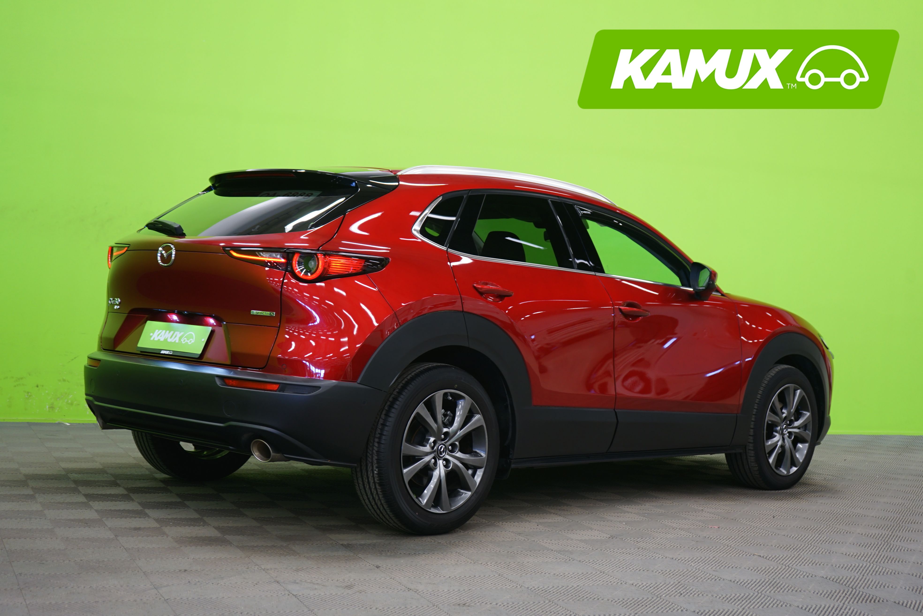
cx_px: 462
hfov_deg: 38.9
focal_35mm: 51
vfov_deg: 26.5
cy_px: 308
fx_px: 1307
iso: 400
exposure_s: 1/6
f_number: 4.5
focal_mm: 51
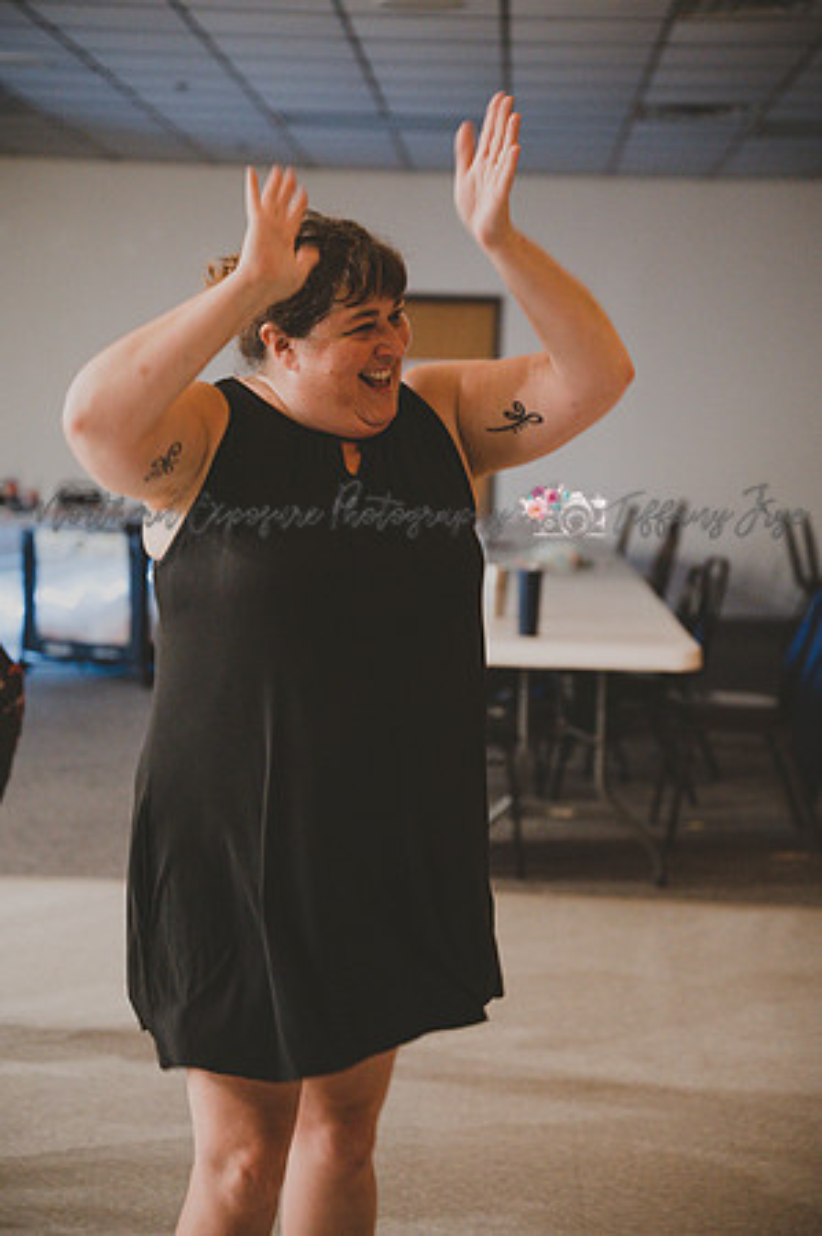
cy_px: 618
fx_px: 2403
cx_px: 411
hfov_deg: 19.4
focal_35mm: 70
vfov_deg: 28.9
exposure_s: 1/60
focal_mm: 70
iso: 7200
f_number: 2.8
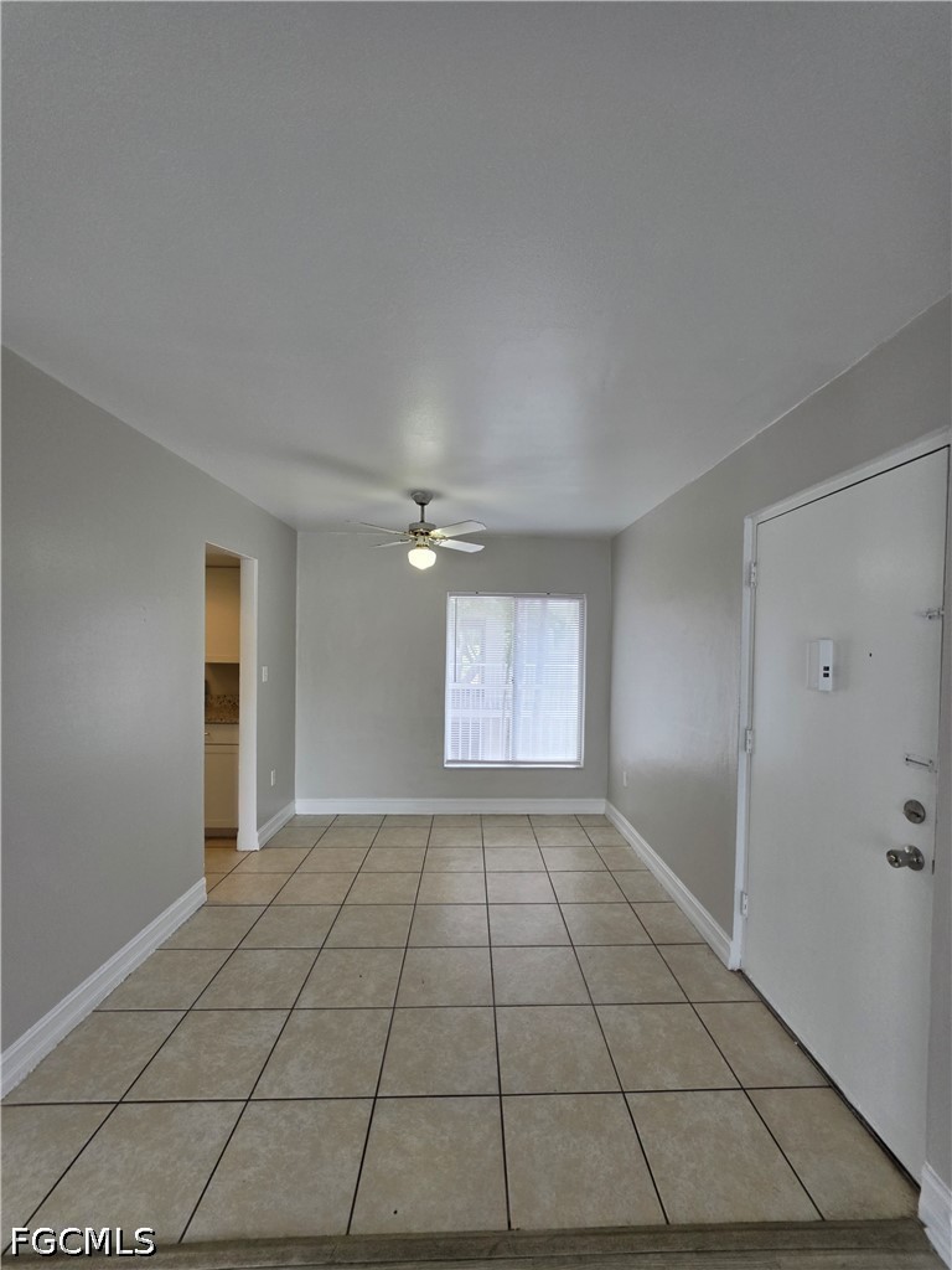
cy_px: 635
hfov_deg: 89.9
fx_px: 477
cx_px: 476
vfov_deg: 106.2
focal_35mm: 13
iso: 100
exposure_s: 1/120
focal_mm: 2.2
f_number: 1.9
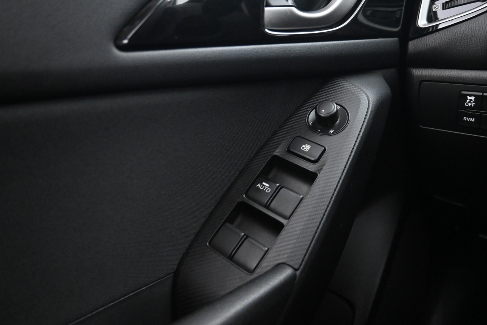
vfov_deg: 44.9
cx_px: 248
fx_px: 392
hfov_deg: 63.7
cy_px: 151
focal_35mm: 29
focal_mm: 16
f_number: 3.5
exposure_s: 1/25
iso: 5000
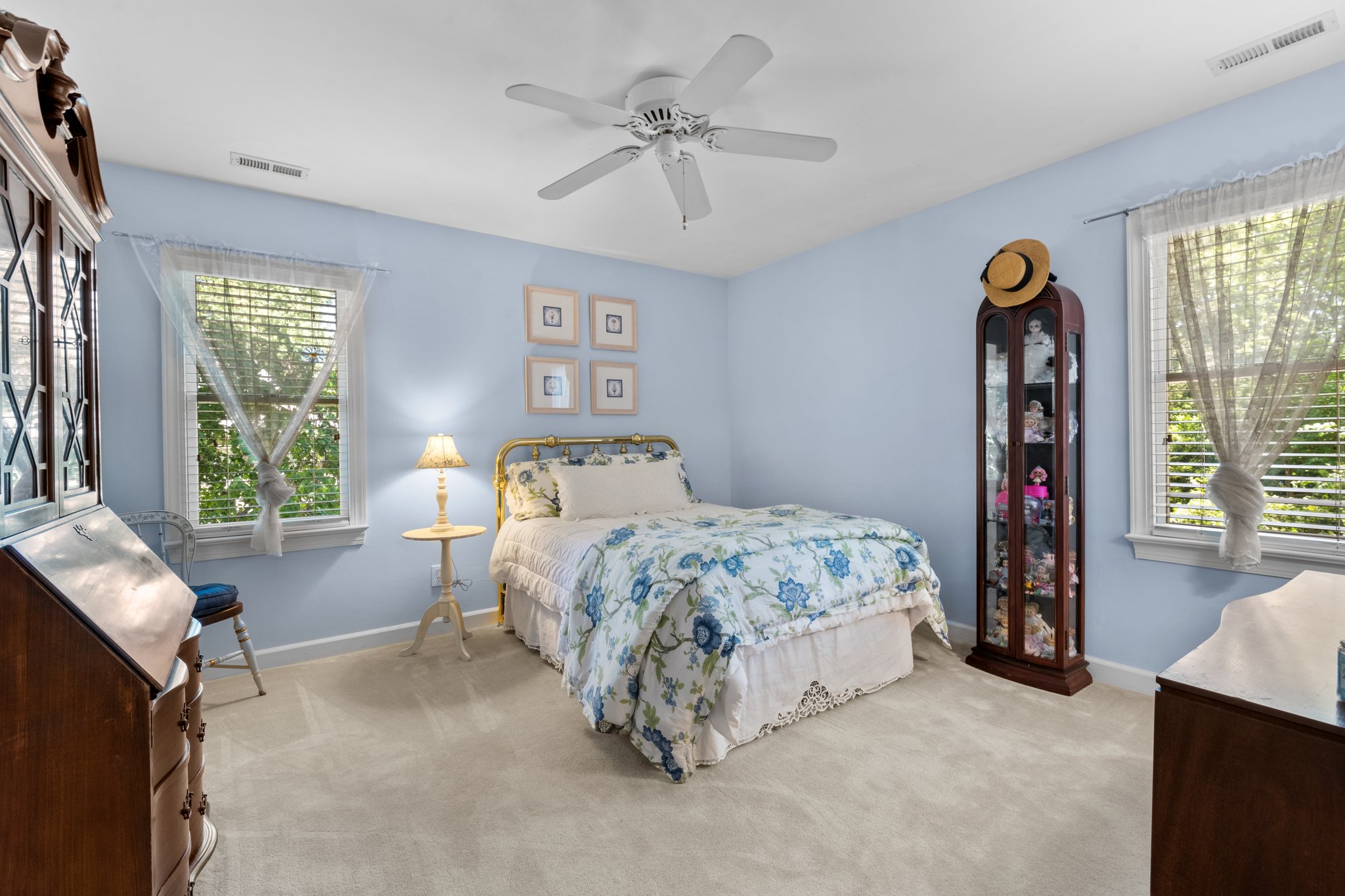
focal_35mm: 15
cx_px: 672
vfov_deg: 77.3
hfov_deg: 100.4
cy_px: 448
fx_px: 560
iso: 400
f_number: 7.1
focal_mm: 15
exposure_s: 1/1.67
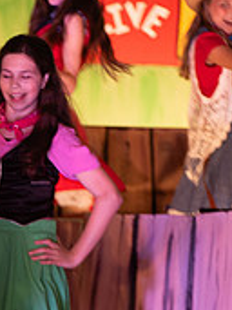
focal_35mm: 456
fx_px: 4080
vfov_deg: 4.3
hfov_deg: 3.2
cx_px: -183
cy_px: 313
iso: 560
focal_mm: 140
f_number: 2.8
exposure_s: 1/160
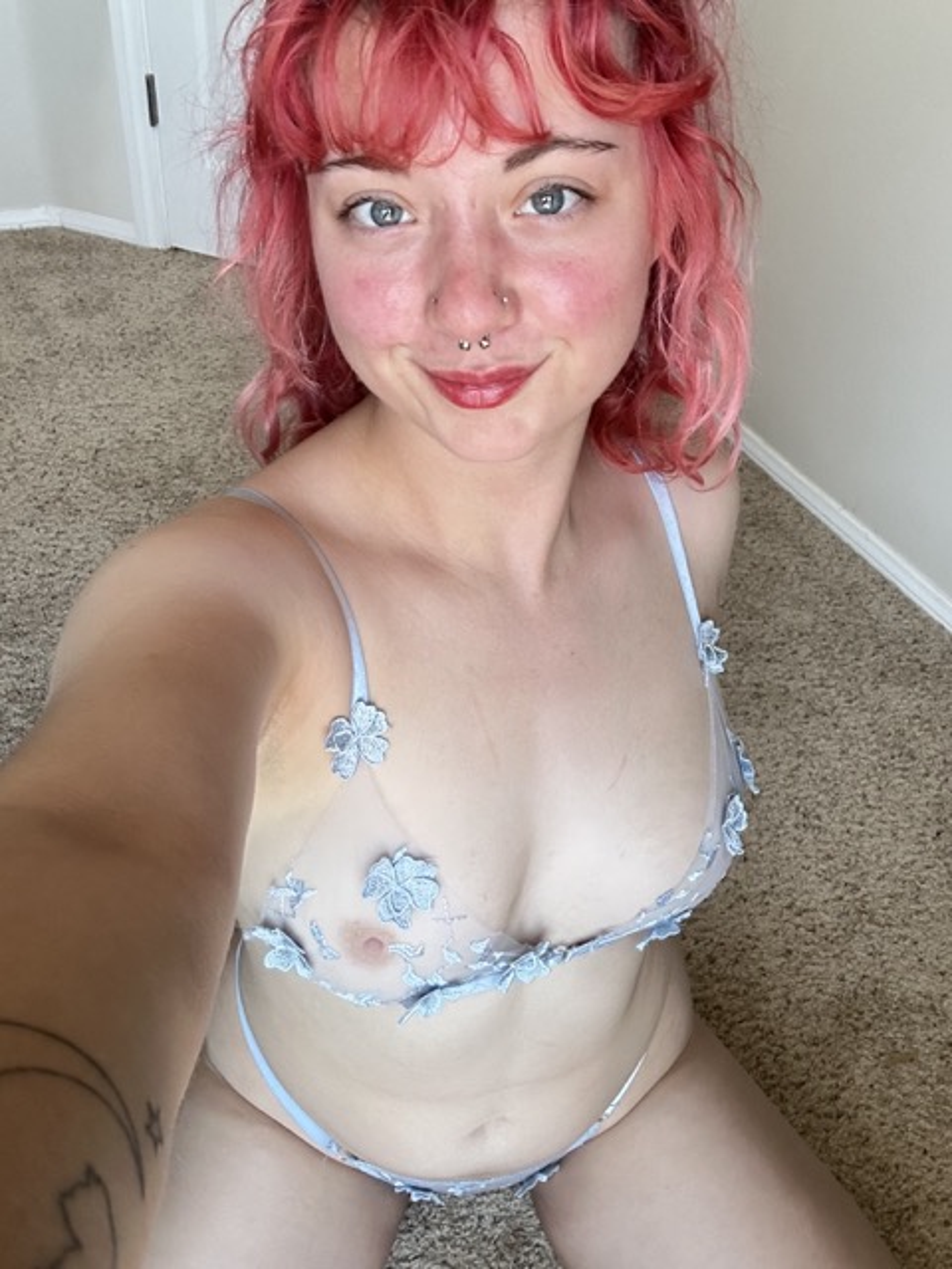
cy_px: 634
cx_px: 476
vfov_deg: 60.0
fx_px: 1100
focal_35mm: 30
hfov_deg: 46.8
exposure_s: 1/60
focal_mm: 2.69
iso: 160
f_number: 1.9
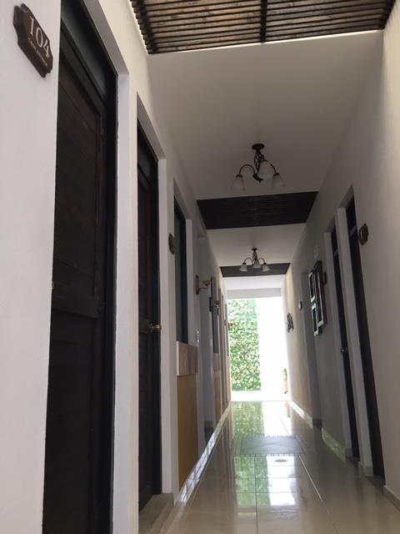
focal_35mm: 29
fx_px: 447
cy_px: 267
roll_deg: +0.4
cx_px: 200
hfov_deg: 48.2
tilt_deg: +12.9
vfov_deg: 61.7
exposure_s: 1/30
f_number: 2.2
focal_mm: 4.15
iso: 25
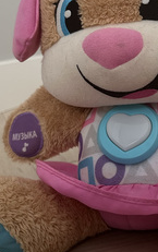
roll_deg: +2.3
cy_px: 93
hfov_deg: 22.8
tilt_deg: -9.3
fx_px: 378
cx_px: 152
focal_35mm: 55
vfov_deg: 36.6
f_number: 1.78
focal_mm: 6.86
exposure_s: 1/60
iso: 400
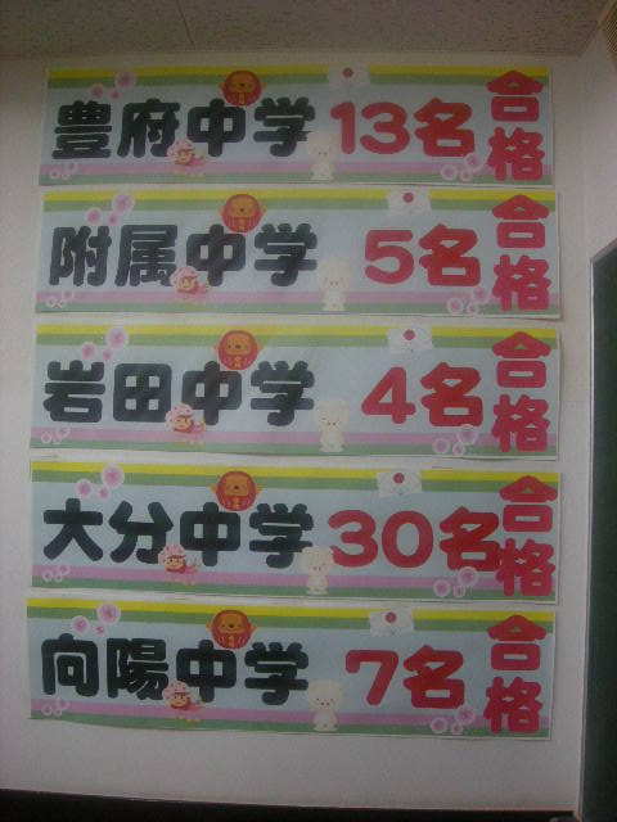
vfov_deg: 52.6
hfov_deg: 40.7
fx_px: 832
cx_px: 308
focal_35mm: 35
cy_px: 411
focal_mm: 5.7
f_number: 2.8
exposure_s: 1/65.1
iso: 312
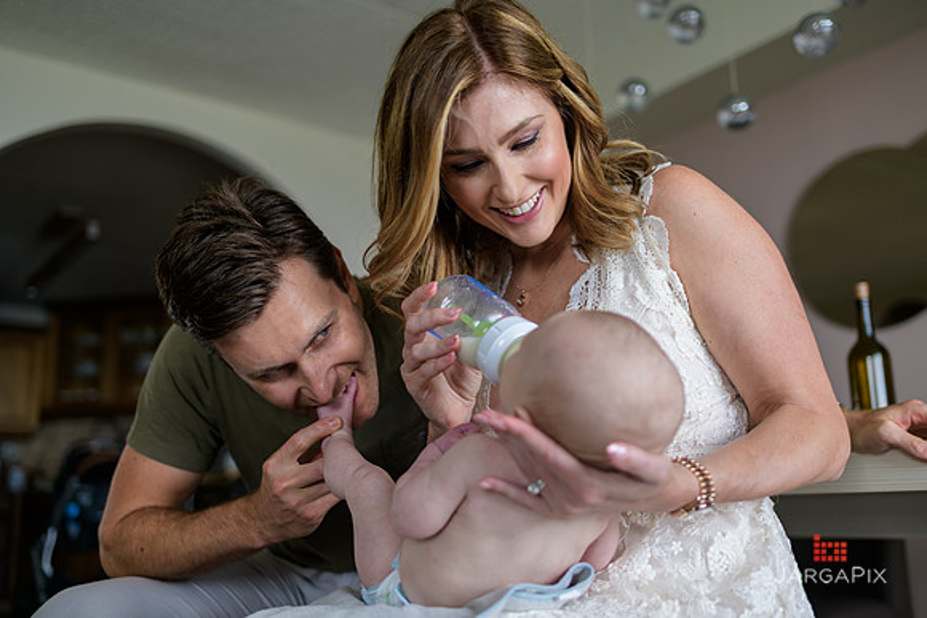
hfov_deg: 54.4
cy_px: 309
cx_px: 464
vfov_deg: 37.9
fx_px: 901
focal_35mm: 35
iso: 200
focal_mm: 35
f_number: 2
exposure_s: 1/125
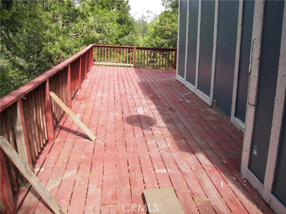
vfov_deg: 39.7
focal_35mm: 36
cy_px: 107
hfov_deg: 51.4
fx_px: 297
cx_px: 143
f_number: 2.8
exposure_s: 1/160
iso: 50
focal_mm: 6
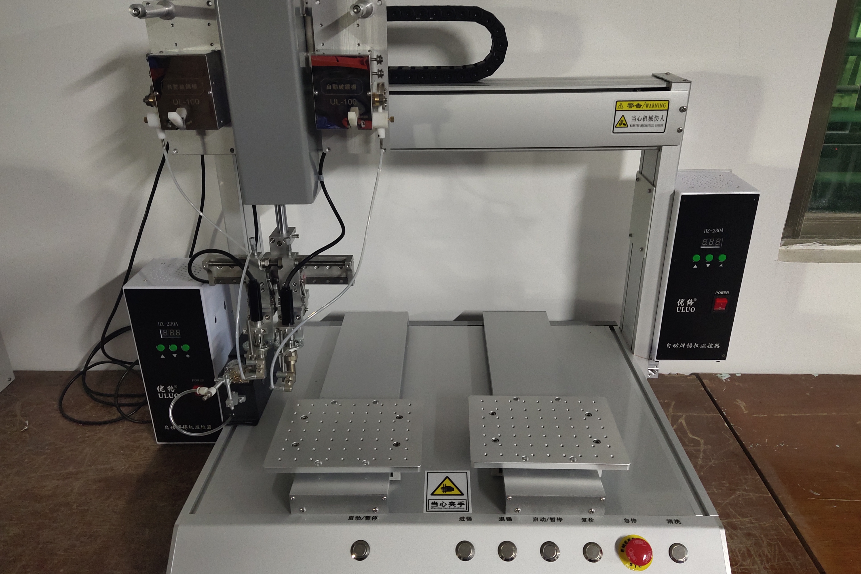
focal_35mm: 27
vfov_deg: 47.9
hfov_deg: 67.4
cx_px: 430
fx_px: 646
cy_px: 294
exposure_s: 1/50
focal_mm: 4.71
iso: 245
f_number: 1.8
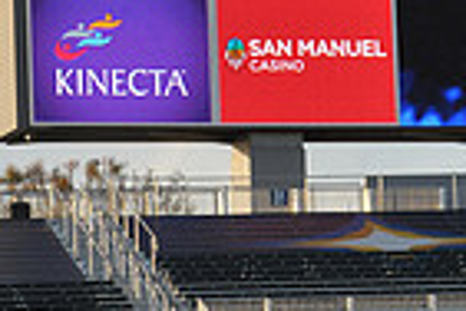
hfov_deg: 4.7
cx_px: 869
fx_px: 5605
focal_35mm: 433
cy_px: -30
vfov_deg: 3.2
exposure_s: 1/400
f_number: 10
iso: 400
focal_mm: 105
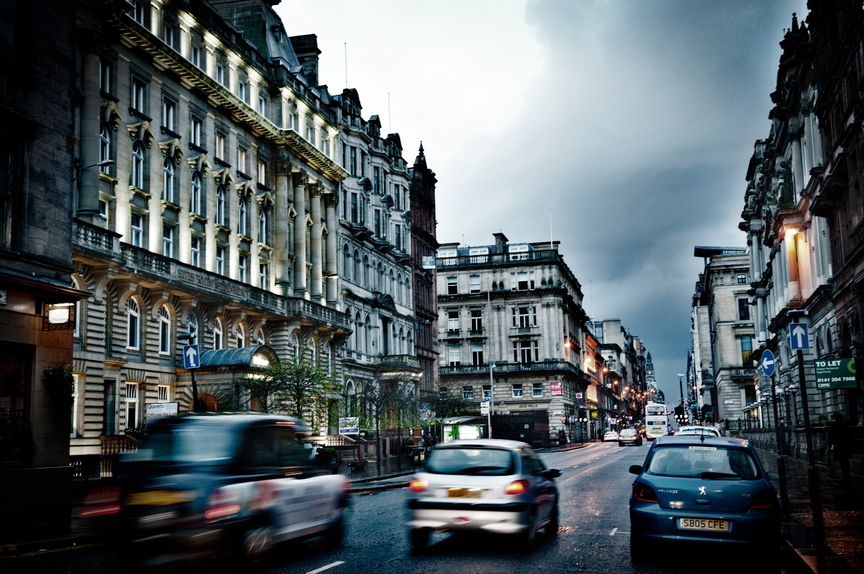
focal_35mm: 42
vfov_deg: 31.8
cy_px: 287
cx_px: 432
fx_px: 1007
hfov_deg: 46.4
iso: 640
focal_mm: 42
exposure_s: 1/13
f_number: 6.3
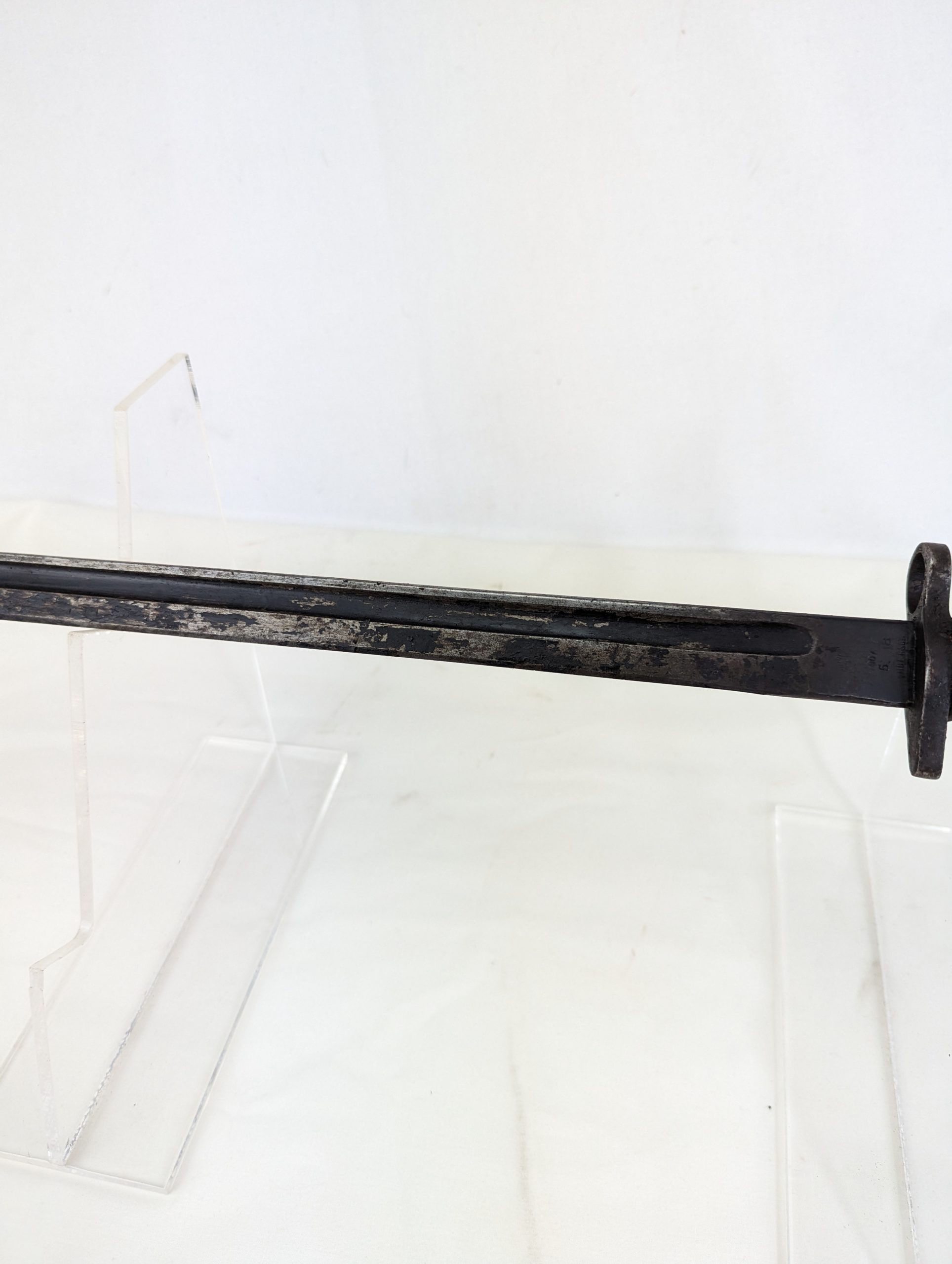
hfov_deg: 56.9
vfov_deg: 71.5
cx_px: 476
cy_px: 632
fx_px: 878
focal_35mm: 24
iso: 138
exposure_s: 1/277
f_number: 1.85
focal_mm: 6.81
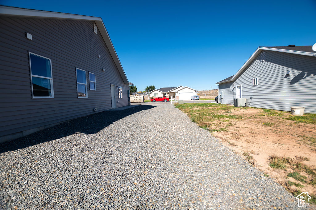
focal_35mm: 15
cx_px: 158
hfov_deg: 100.4
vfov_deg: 77.3
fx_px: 132
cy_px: 105
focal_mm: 10
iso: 100
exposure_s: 1/1600
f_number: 4
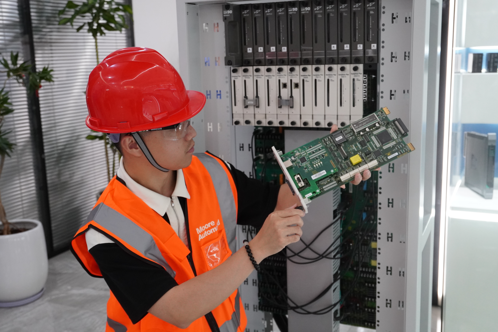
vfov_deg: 33.0
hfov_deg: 47.9
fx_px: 560
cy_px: 166
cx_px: 249
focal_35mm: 40
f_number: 4
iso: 2500
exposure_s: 1/160
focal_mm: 27
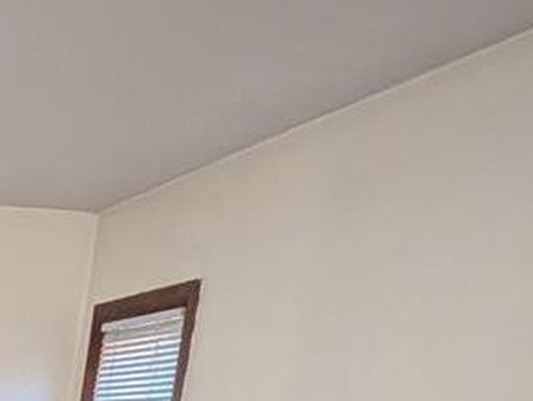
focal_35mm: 59
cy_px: 693
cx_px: -341
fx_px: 910
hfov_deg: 23.3
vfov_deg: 19.5
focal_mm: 2.02
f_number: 1.7
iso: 273
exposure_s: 1/38.9
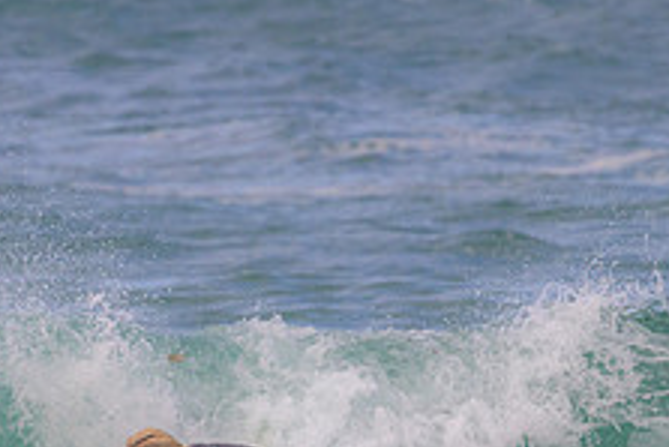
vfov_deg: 1.0
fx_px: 25661
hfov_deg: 1.5
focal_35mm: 1380
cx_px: 105
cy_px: 526
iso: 1250
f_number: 11
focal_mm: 530
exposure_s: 1/1250
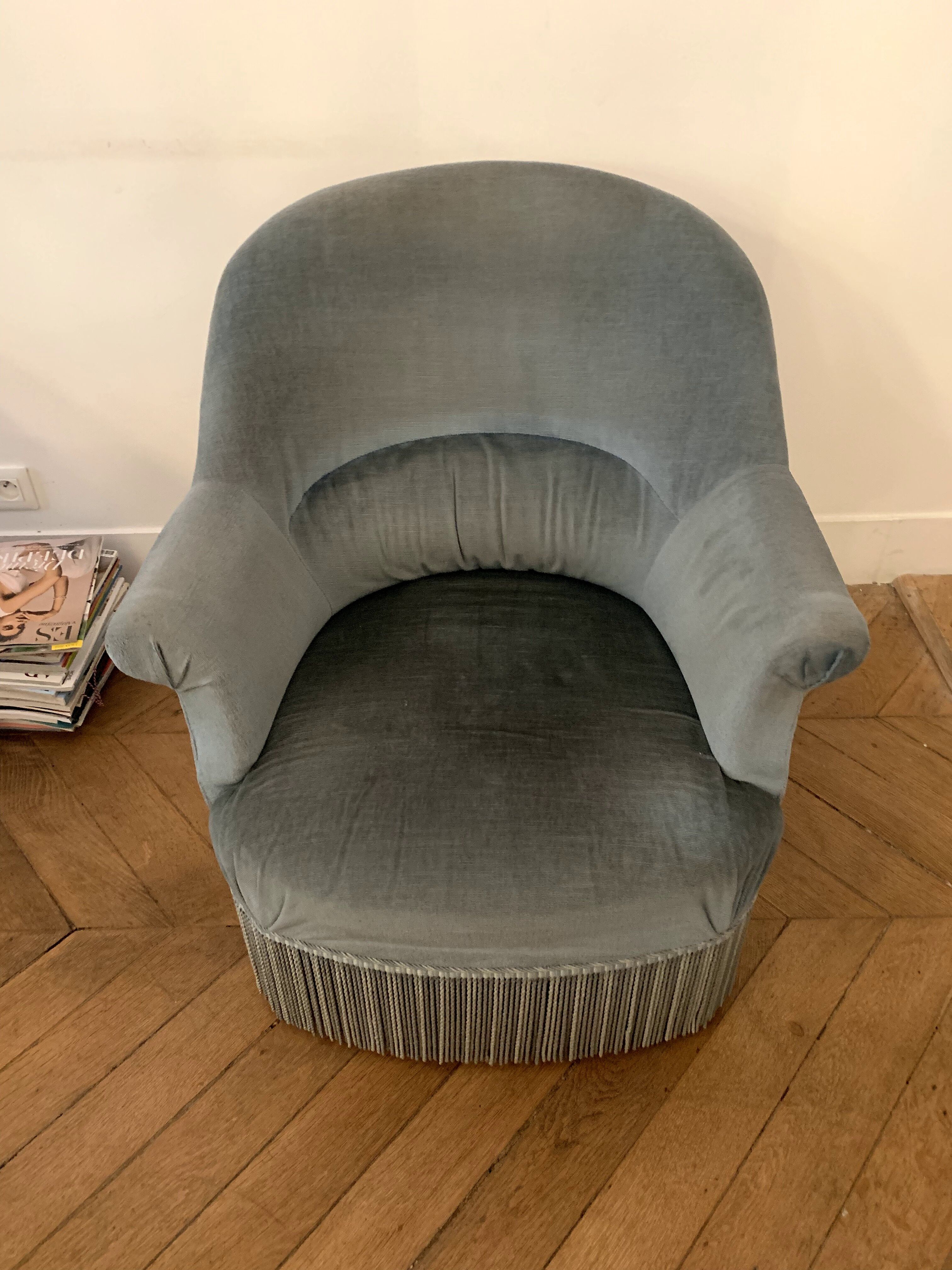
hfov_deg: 53.1
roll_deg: +2.5
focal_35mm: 26
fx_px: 953
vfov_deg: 67.3
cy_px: 635
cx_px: 476
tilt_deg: -39.2
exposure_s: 1/25
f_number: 1.8
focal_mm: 4.25
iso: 500
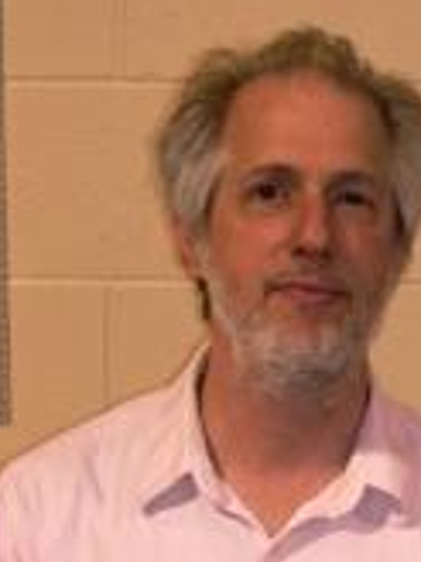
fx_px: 1686
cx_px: 620
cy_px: 291
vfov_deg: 18.9
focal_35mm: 104
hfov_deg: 13.5
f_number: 3.5
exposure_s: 1/30
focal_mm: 6.3
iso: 50
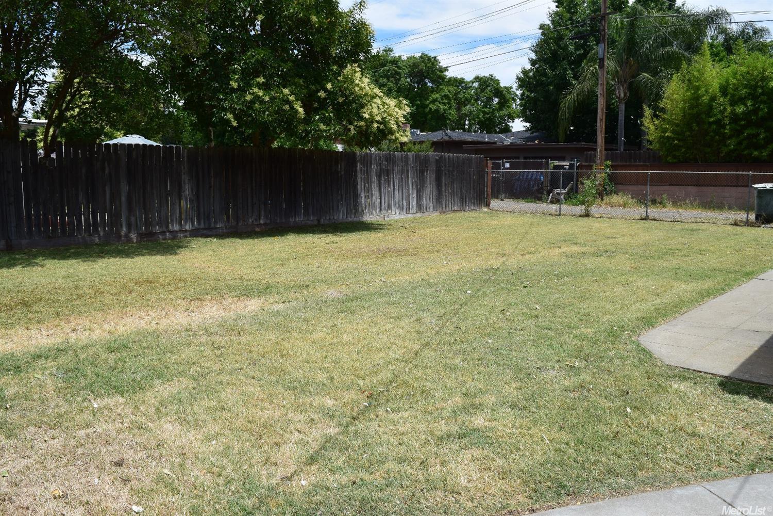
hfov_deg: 67.4
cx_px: 386
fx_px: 580
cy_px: 258
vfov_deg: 47.9
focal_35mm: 27
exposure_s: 1/500
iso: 320
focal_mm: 18
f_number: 11
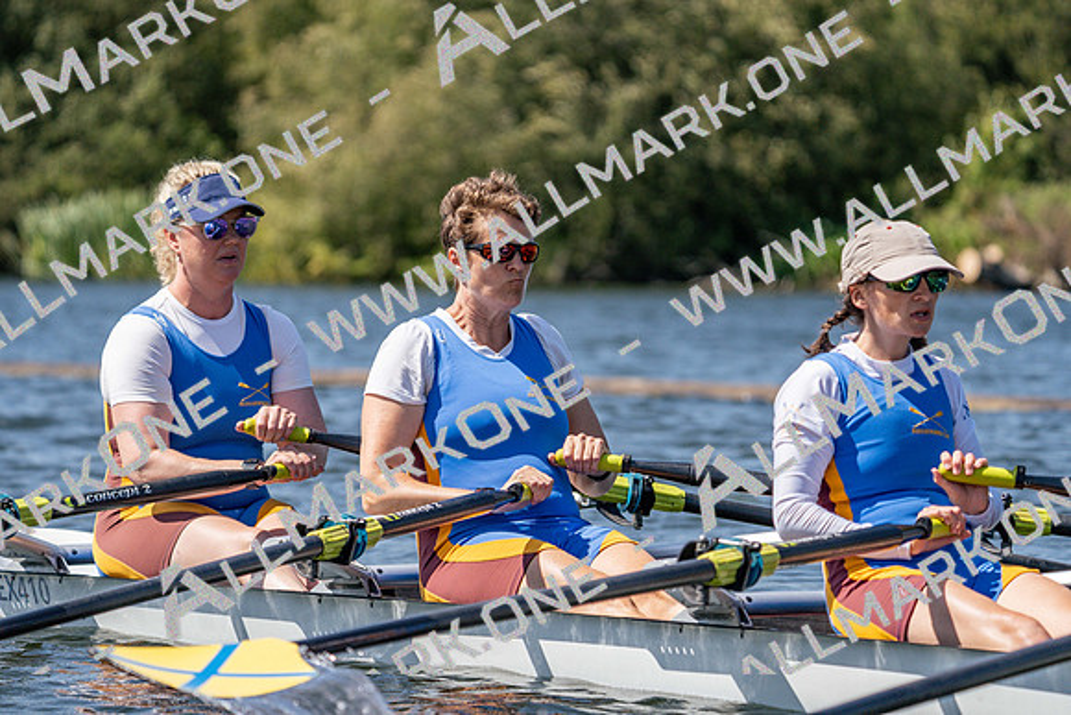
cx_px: 536
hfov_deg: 8.4
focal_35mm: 245
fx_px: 7290
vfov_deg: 5.6
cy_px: 358
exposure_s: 1/2000
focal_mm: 245
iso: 250
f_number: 5.6
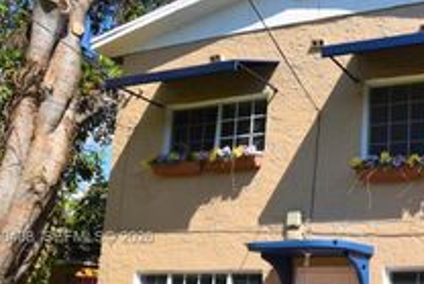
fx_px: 424
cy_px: 238
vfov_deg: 35.4
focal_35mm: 36
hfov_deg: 42.1
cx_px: 465
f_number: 10
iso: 200
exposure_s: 1/400
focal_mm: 10
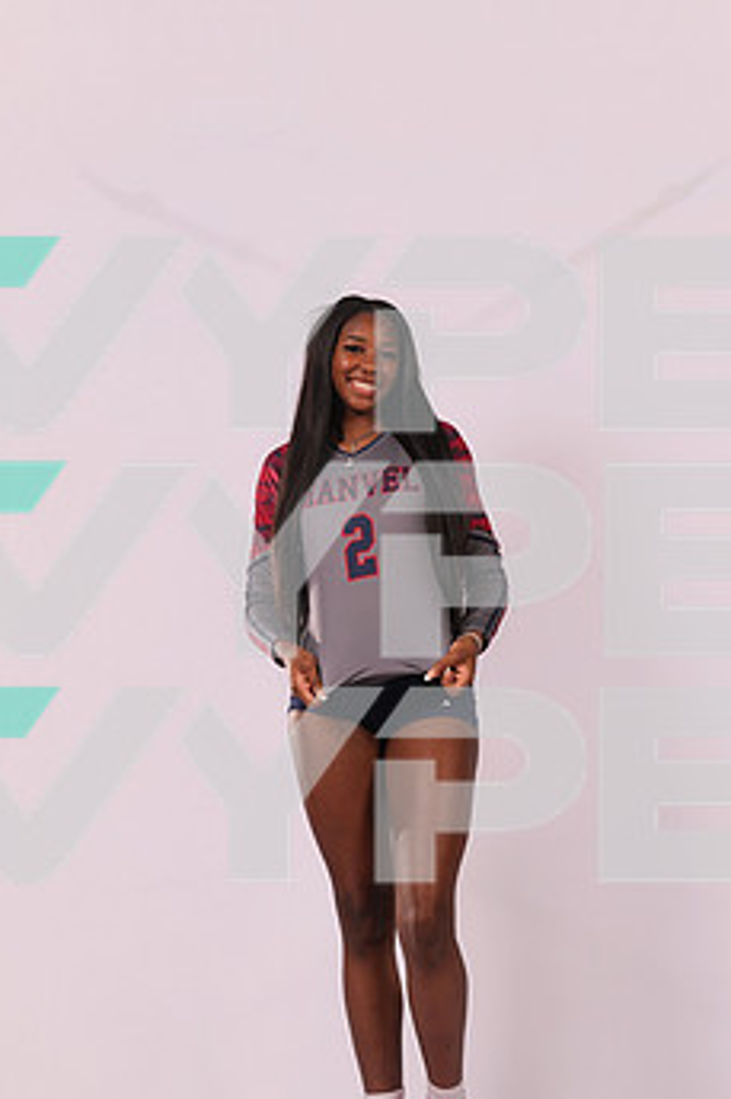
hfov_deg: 24.6
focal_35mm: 55
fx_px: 1677
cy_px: 562
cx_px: 345
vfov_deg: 36.3
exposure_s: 1/125
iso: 200
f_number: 6.3
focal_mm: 42
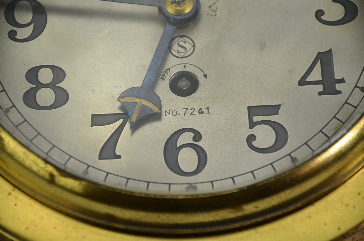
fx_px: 2043
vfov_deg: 6.8
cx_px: 182
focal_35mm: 202
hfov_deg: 10.2
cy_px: 120
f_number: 5.6
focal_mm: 135
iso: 400
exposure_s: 1/400
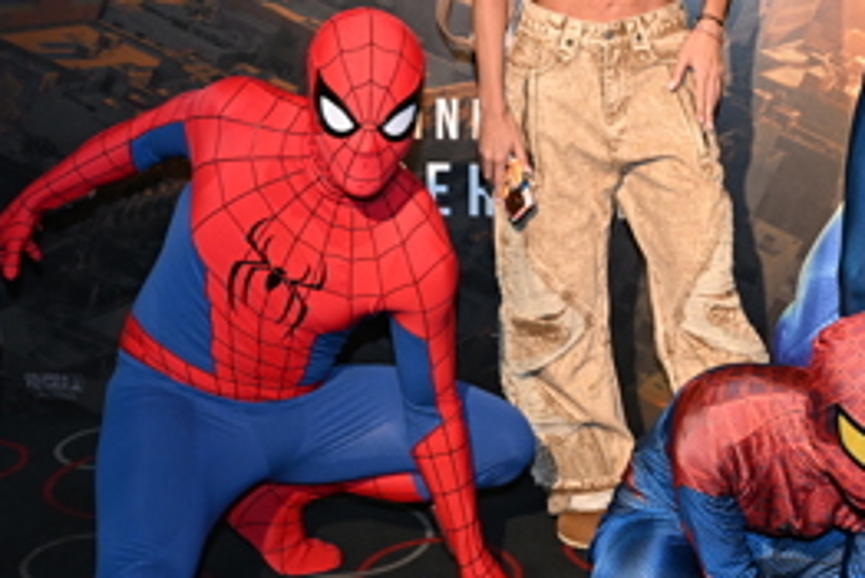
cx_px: 604
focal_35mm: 71
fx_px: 1707
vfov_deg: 19.2
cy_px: 205
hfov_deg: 28.2
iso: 1250
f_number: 5.6
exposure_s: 1/250
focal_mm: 27
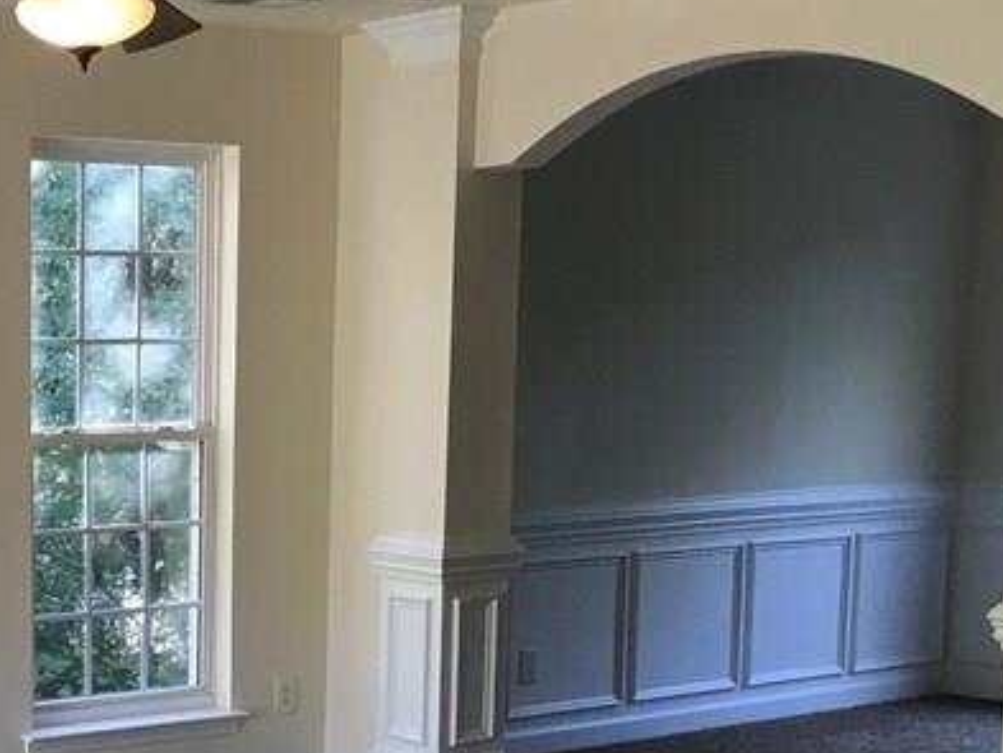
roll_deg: +0.5
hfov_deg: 25.0
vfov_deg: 19.8
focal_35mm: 73
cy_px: 692
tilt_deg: -9.1
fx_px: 2116
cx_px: -61
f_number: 1.8
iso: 32
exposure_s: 1/30
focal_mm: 3.99
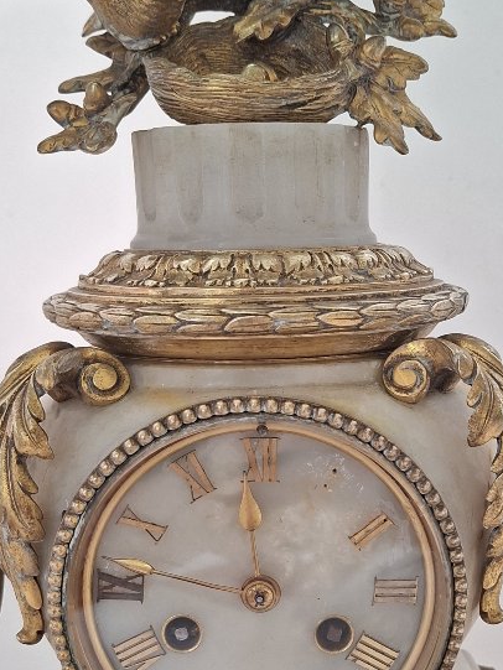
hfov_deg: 28.5
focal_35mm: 51
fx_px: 988
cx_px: 317
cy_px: 483
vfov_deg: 36.8
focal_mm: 5.54
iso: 200
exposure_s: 1/100
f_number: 1.8
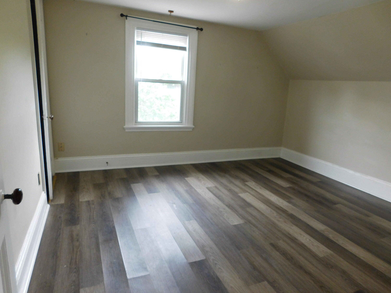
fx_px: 260
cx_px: 196
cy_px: 146
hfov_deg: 73.9
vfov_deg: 58.9
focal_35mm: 23
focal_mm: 4
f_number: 3
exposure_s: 1/30
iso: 180
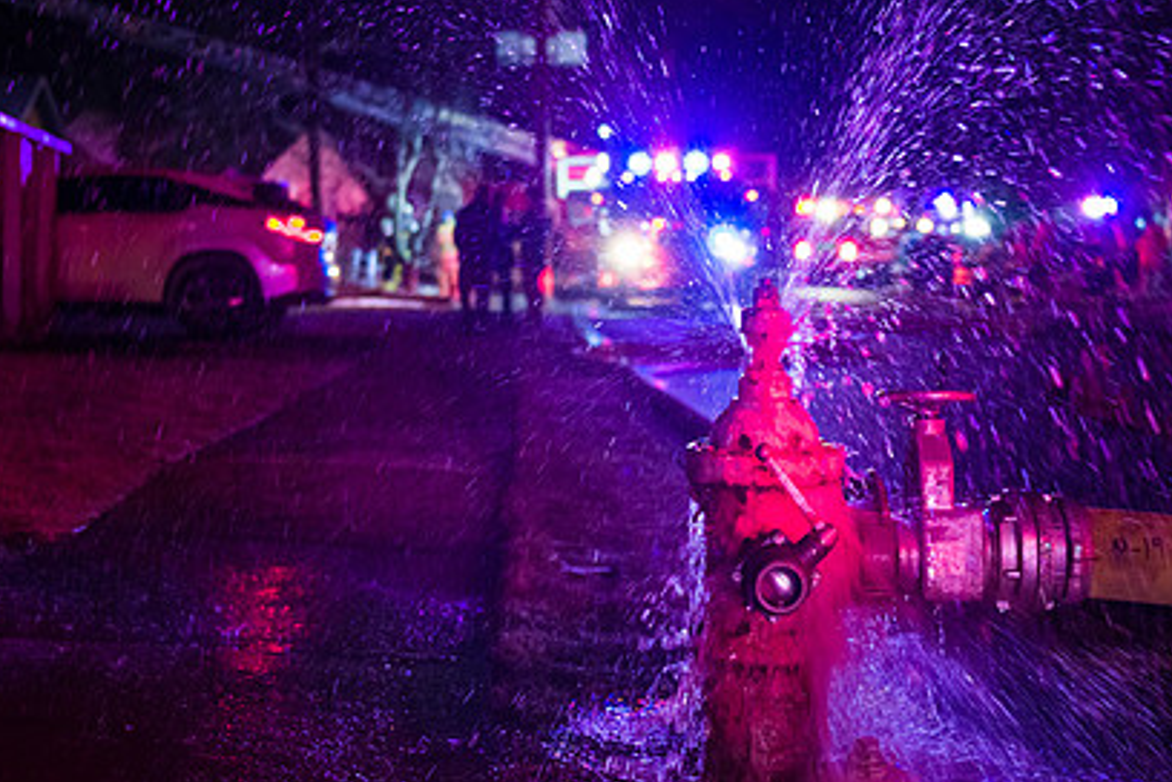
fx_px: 1758
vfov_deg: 25.0
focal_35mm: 54
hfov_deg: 36.8
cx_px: 675
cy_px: 352
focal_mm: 38
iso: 1600
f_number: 3.2
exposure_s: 1/125
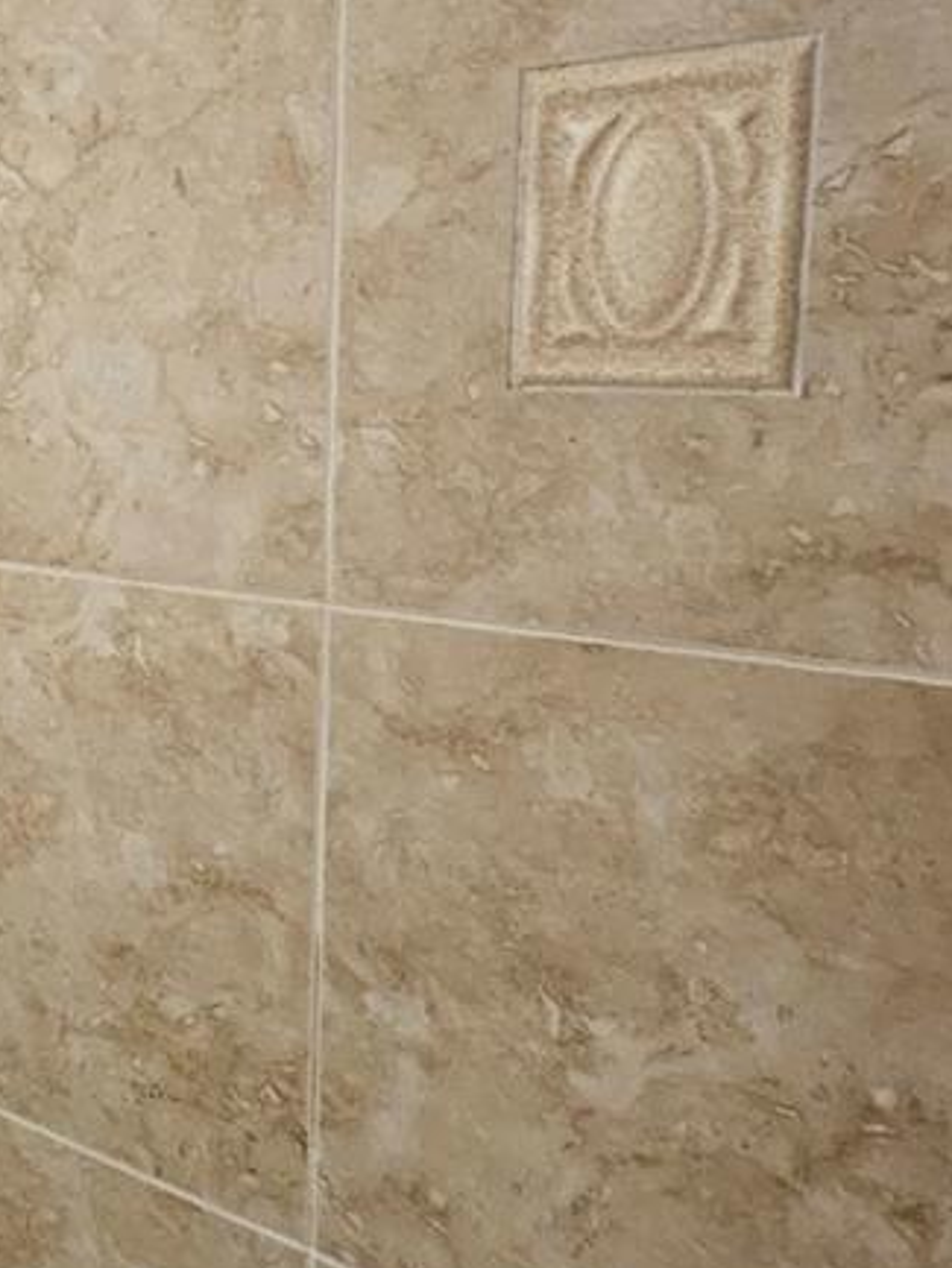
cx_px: -202
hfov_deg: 32.5
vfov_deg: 51.1
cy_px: 536
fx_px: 1319
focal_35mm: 36
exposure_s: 1/30
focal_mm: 1.74
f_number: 2.2
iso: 500
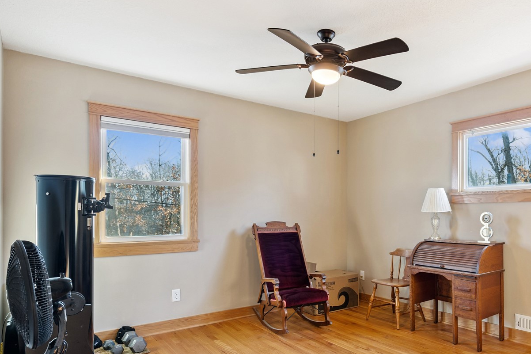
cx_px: 343
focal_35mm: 24
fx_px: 354
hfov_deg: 72.1
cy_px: 223
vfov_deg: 52.5
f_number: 8
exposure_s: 1/13
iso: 400
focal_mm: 17
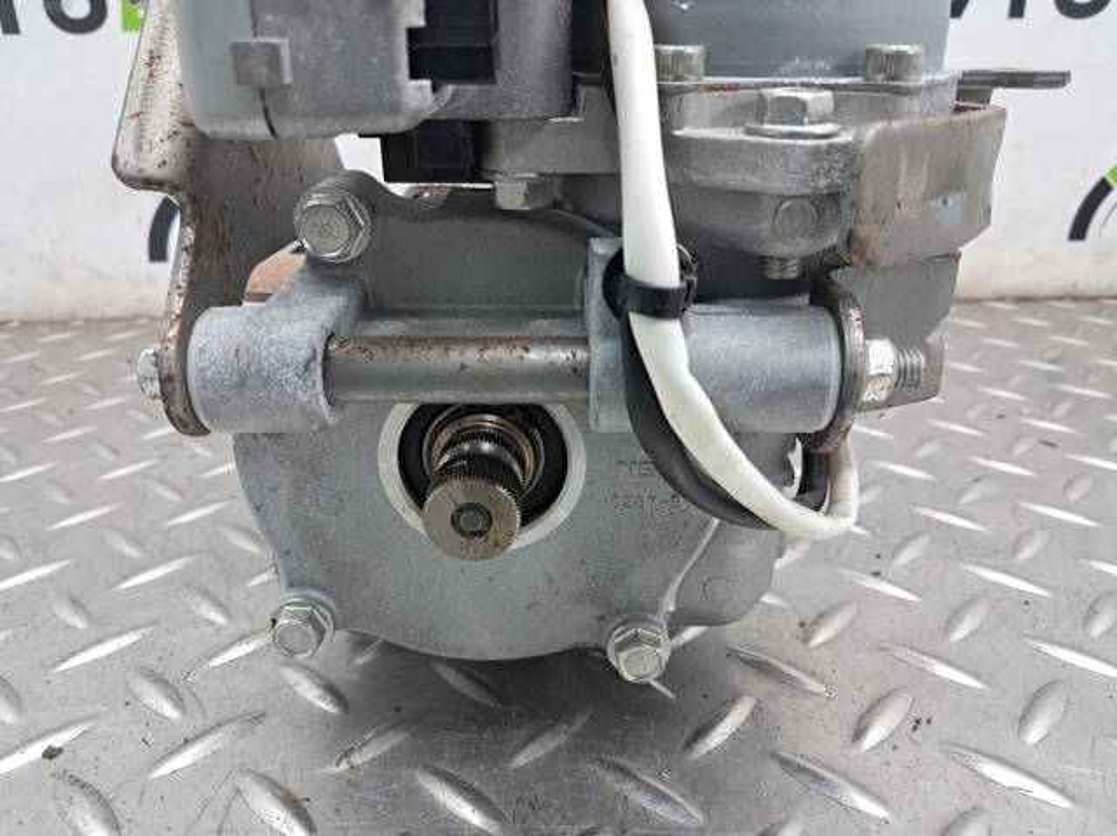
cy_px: 418
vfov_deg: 51.3
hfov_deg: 65.4
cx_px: 558
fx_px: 871
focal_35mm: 27
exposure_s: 1/50
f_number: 1.8
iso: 200
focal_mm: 4
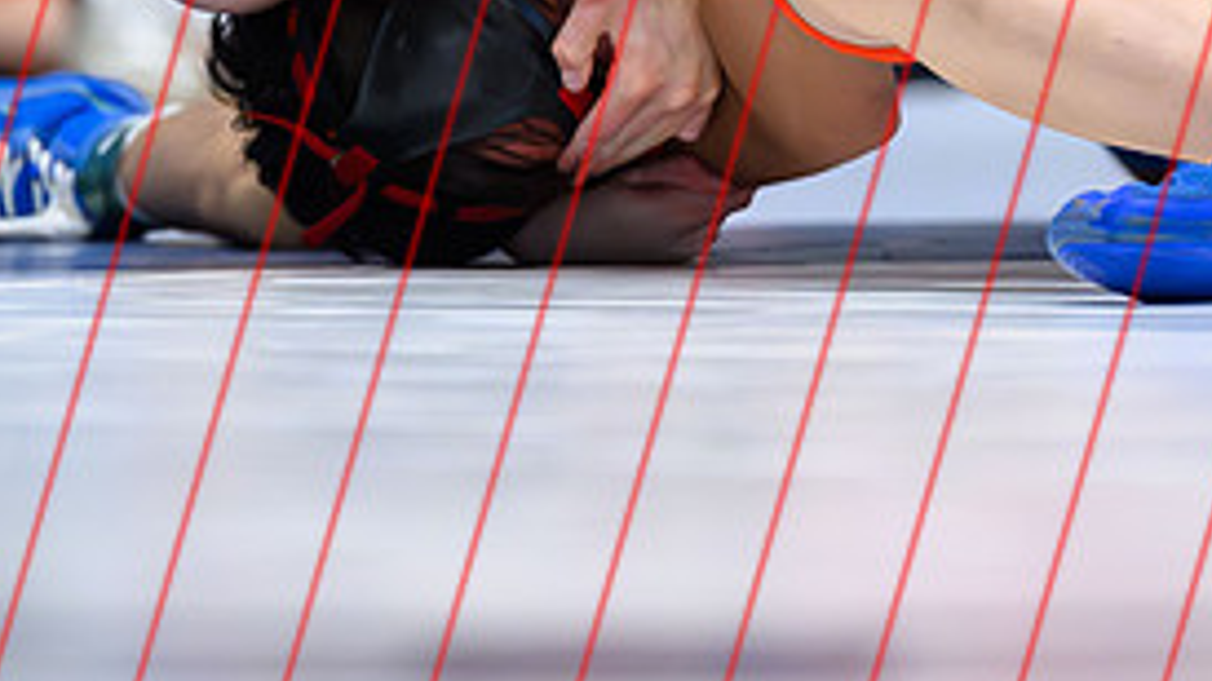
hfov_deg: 3.4
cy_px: -42
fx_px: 20178
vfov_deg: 1.9
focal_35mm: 628
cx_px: 589
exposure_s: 1/800
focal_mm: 200
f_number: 2.8
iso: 9000
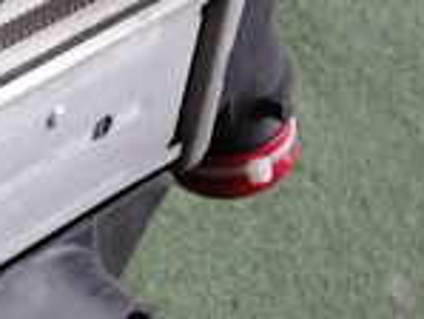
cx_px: -302
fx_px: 1483
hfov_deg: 14.6
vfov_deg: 12.3
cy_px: 185
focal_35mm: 121
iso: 125
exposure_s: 1/125
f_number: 2.3
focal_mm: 5.4
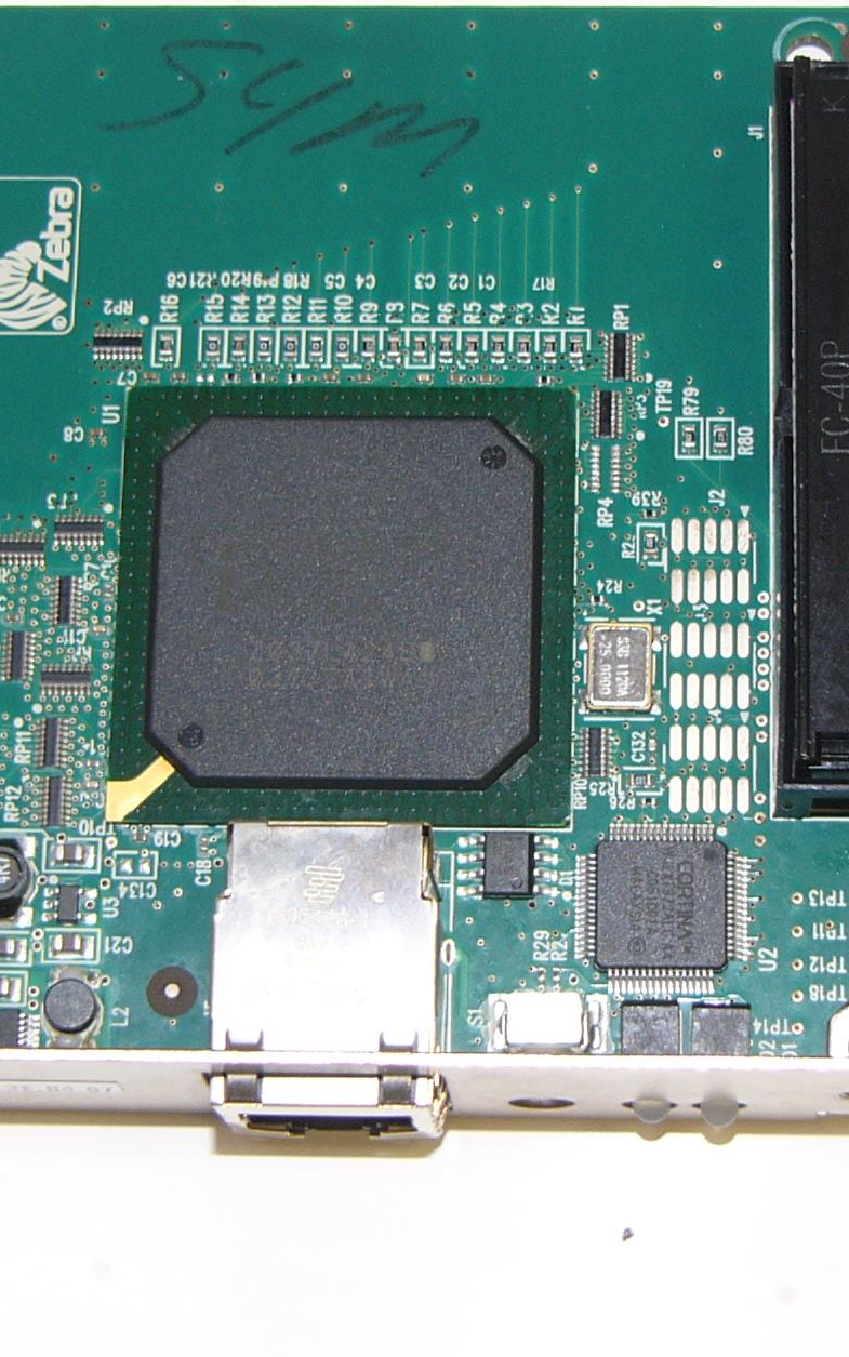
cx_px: 589
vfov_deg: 19.4
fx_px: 3959
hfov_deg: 12.2
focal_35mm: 107
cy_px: 588
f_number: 2.8
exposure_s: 1/30
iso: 50
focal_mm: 9.1
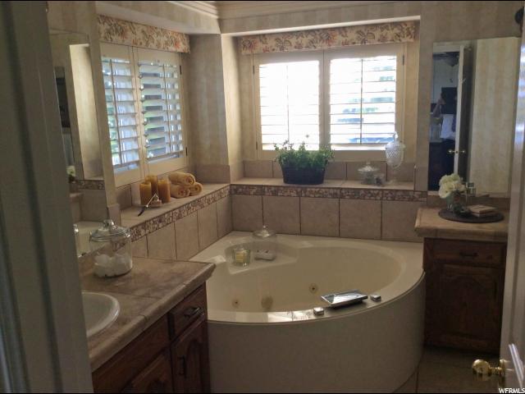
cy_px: 197
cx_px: 262
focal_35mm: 32
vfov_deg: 44.2
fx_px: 485
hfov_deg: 56.8
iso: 40
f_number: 2.4
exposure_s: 1/60
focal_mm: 3.3
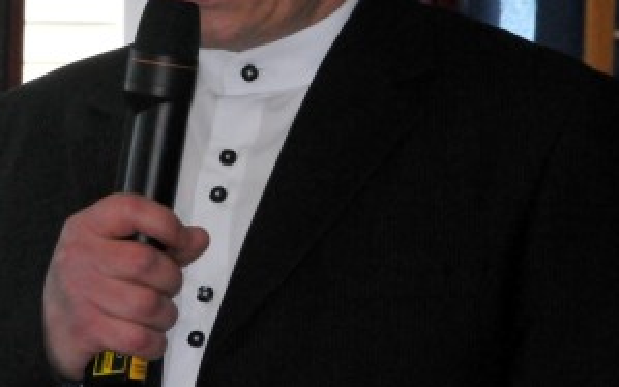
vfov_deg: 2.8
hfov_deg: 4.5
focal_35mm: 464
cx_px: 228
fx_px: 7829
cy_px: 1
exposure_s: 1/250
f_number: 22
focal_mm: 130
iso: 3200
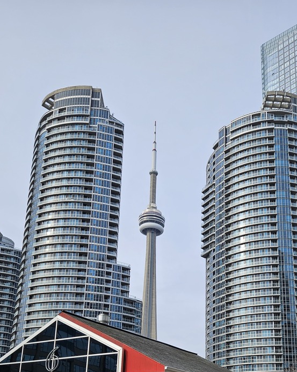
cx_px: 203
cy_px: 320
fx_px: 428
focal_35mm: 39
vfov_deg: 43.6
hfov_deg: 37.7
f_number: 1.8
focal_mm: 5.4
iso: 25
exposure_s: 1/1546
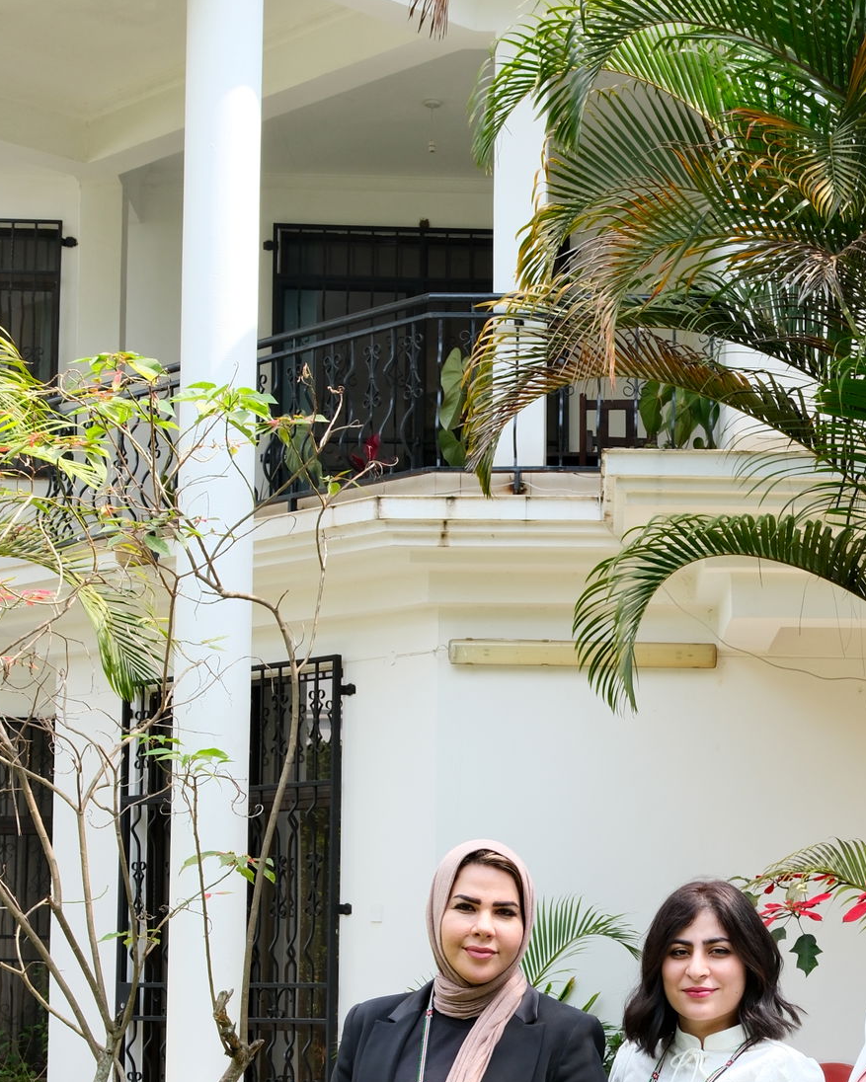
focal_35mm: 74
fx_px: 2370
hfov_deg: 20.4
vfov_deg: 25.5
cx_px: 746
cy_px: 787
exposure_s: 1/180
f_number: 5.6
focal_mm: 20.2
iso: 250
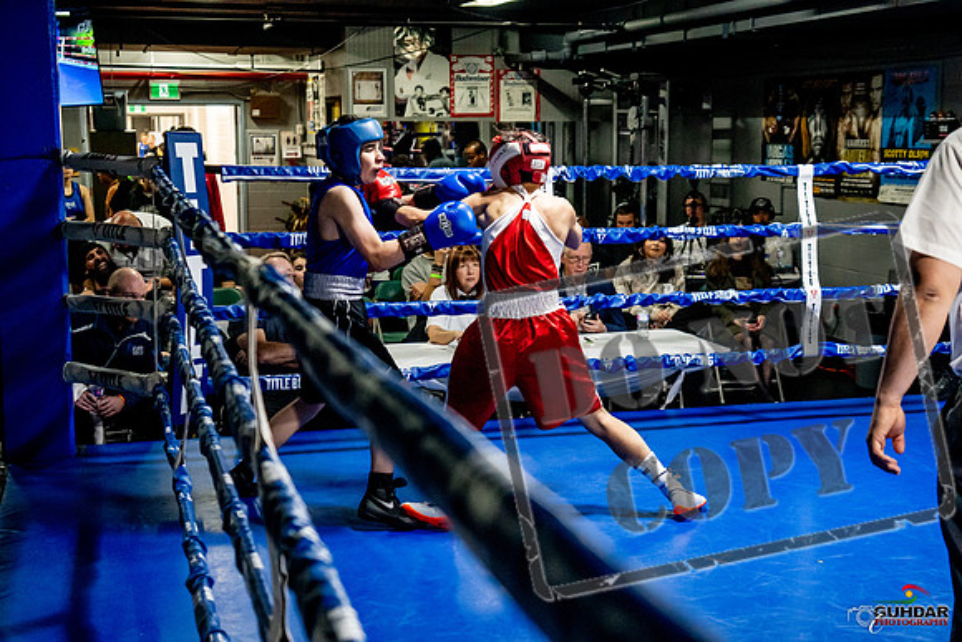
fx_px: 1390
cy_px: 321
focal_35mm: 52
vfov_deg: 26.0
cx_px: 481
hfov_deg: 38.2
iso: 5000
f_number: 2.8
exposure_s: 1/800
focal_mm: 35
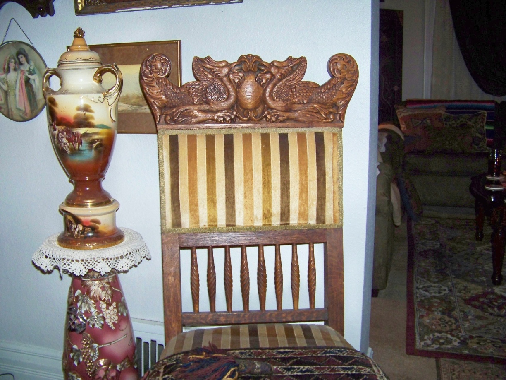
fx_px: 526
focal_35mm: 36
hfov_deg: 51.4
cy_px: 190
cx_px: 253
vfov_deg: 39.7
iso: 200
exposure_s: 1/30
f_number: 2.8
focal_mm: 5.85
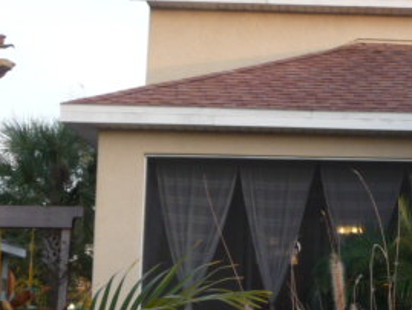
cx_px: 427
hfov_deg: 19.9
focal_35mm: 95
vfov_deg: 15.6
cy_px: 190
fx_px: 1131
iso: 100
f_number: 3.3
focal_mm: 4.7
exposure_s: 1/60
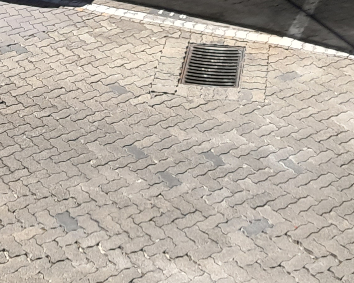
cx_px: 90
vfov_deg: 14.7
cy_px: -179
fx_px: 995
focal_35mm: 95
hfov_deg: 20.0
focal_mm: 4
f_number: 1.8
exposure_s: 1/50
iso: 40
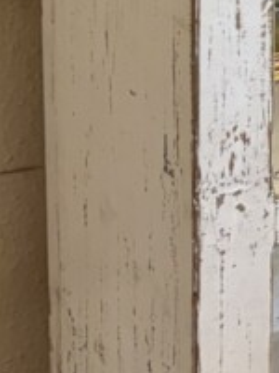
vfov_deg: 13.3
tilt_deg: -9.9
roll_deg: -2.0
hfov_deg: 9.5
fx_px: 1547
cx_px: 597
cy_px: -104
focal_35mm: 144
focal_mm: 6.76
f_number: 1.78
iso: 125
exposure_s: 1/100
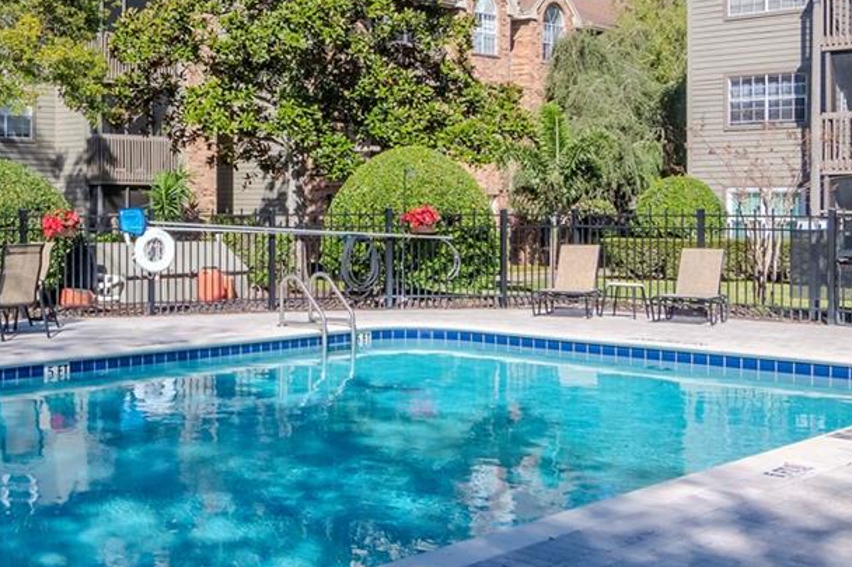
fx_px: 1214
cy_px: 216
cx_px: 42
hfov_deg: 35.7
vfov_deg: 26.2
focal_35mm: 51
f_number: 9
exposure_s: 1/800
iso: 640
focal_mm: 13
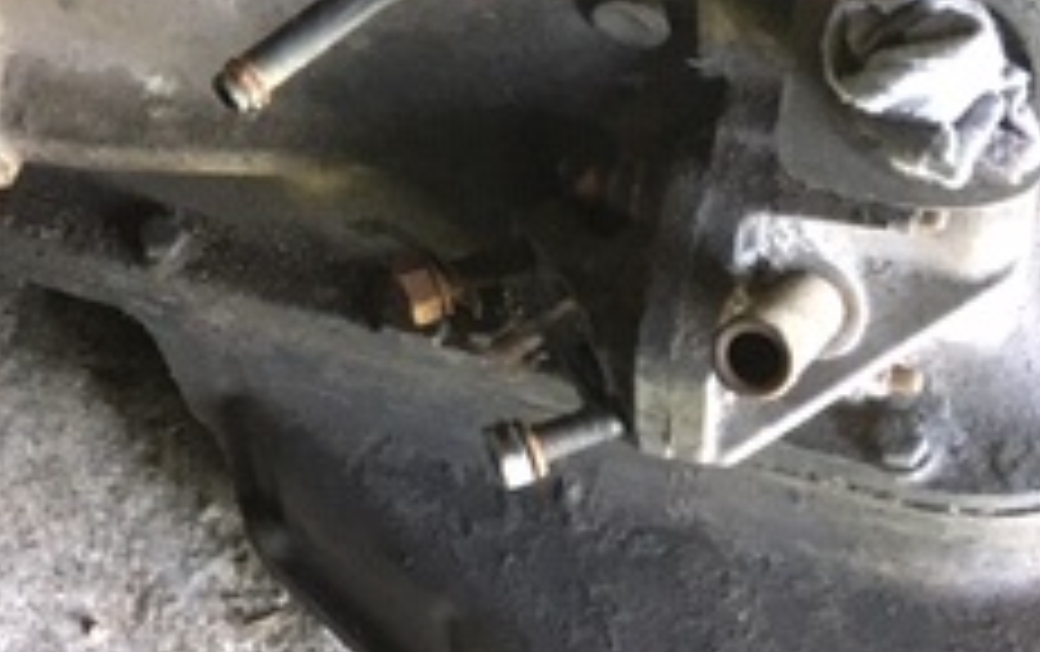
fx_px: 2412
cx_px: -230
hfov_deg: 22.3
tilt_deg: -44.0
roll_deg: -15.6
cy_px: -355
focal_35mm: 85
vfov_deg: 14.3
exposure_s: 1/33
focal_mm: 4.15
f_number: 2.2
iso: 250
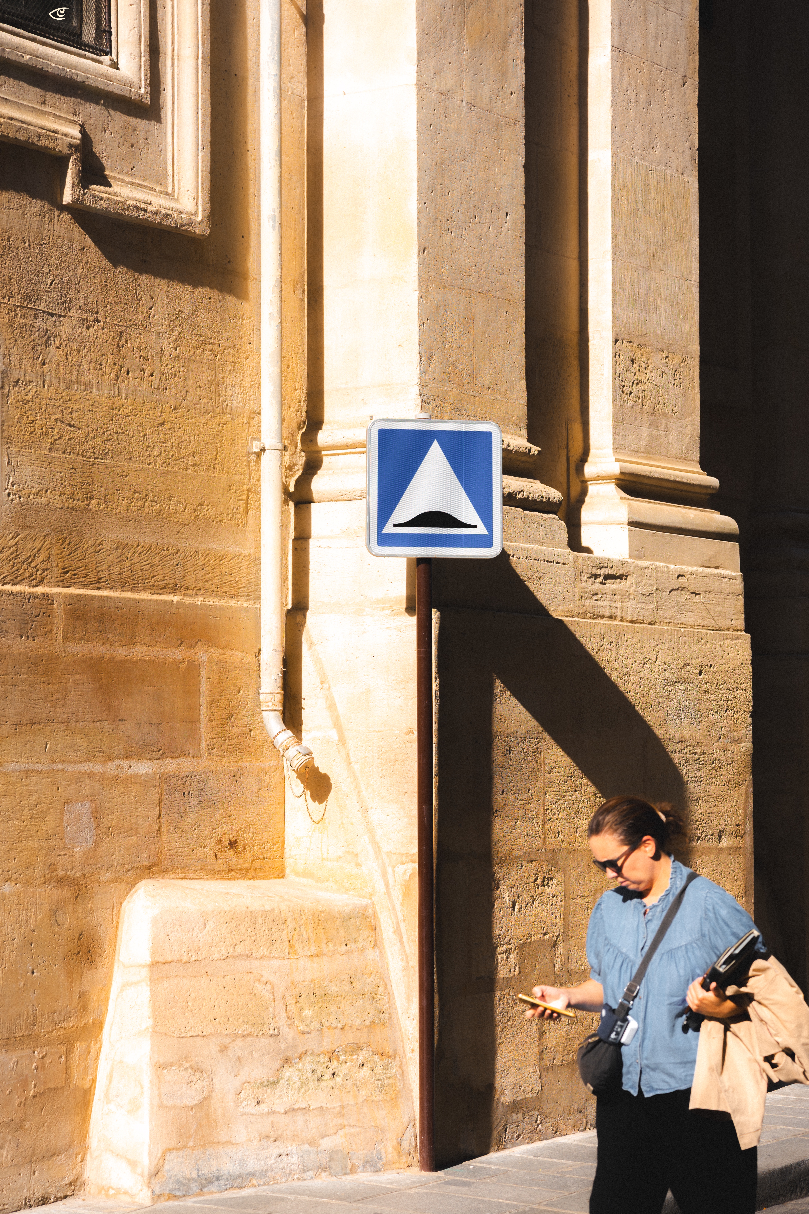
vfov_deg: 22.6
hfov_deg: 15.2
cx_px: 404
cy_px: 607
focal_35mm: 90
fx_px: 3034
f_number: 6.3
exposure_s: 1/250
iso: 100
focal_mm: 90
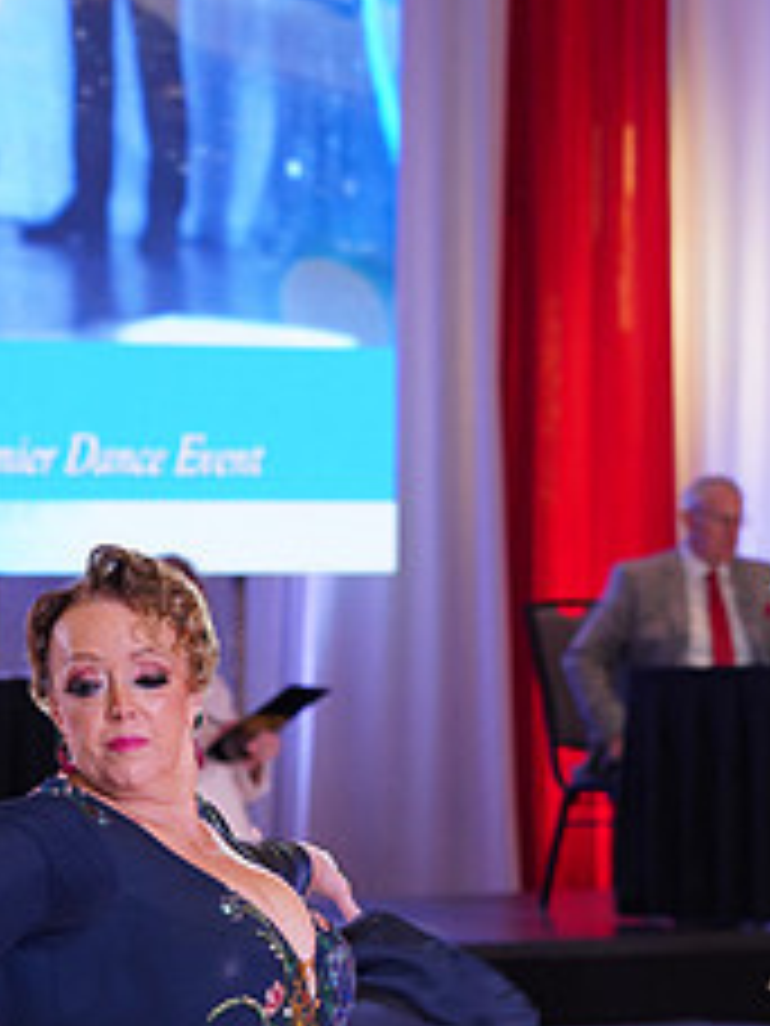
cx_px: 178
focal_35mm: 257
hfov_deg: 5.8
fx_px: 7622
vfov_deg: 7.6
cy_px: 1233
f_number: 5
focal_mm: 105
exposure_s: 1/125
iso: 1250
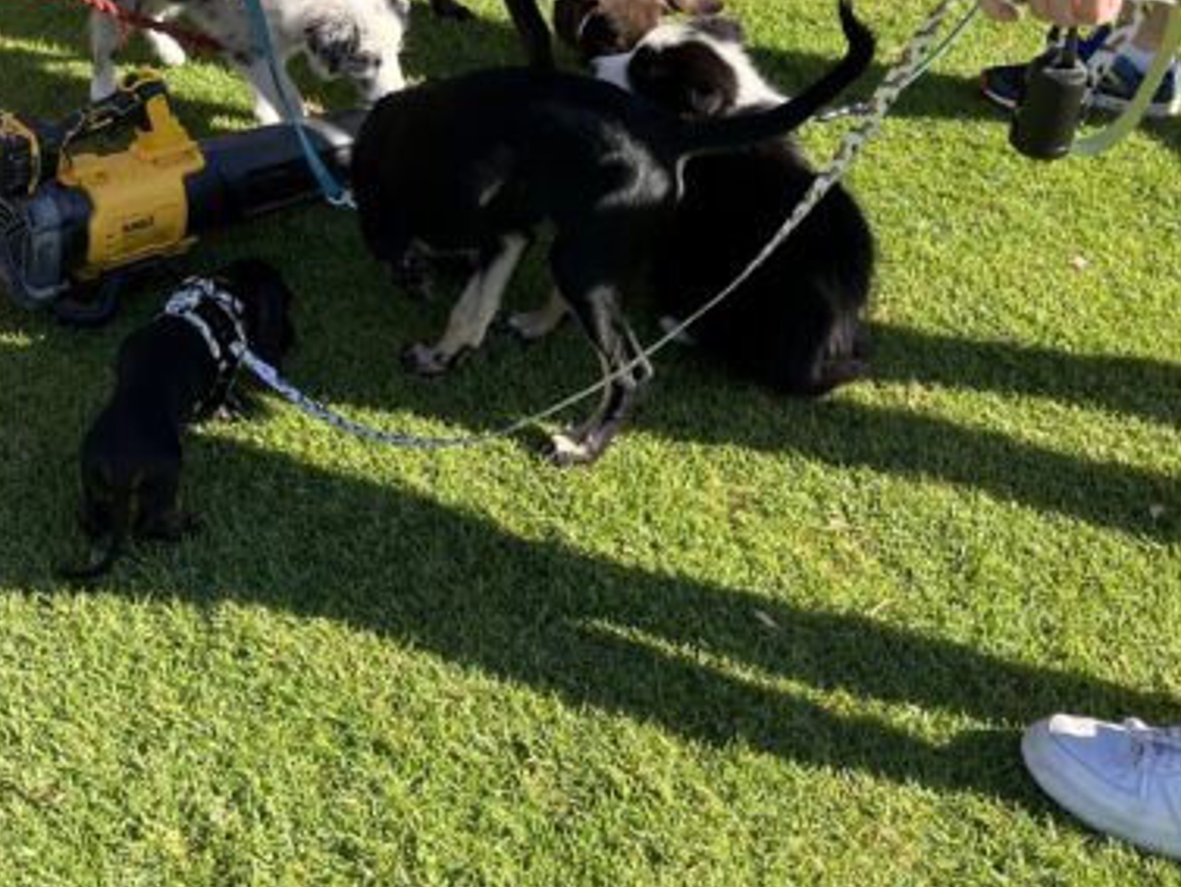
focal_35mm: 53
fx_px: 1809
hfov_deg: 35.0
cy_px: 9
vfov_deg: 26.2
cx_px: 229
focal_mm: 5.1
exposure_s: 1/1266
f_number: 1.6
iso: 50
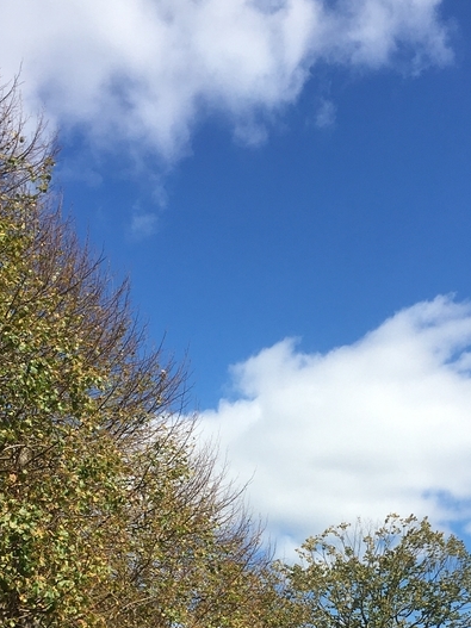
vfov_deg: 27.8
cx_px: 261
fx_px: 1198
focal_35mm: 66
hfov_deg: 22.2
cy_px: 617
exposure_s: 1/1672
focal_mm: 4.15
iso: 25
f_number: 2.2
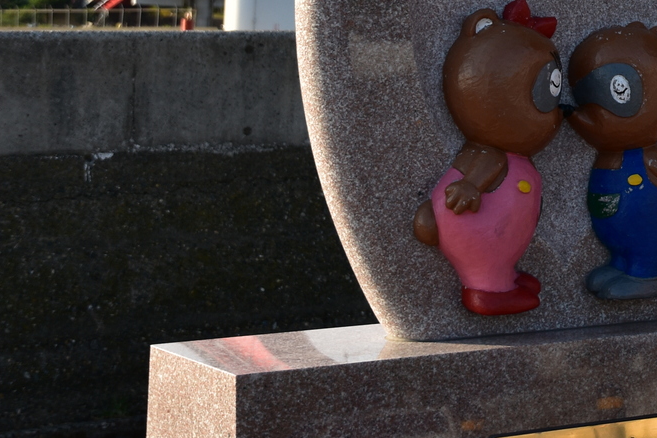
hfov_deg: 16.9
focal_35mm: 114
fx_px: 2080
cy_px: -120
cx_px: 858
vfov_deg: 11.7
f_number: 4
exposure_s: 1/640
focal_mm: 26
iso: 100
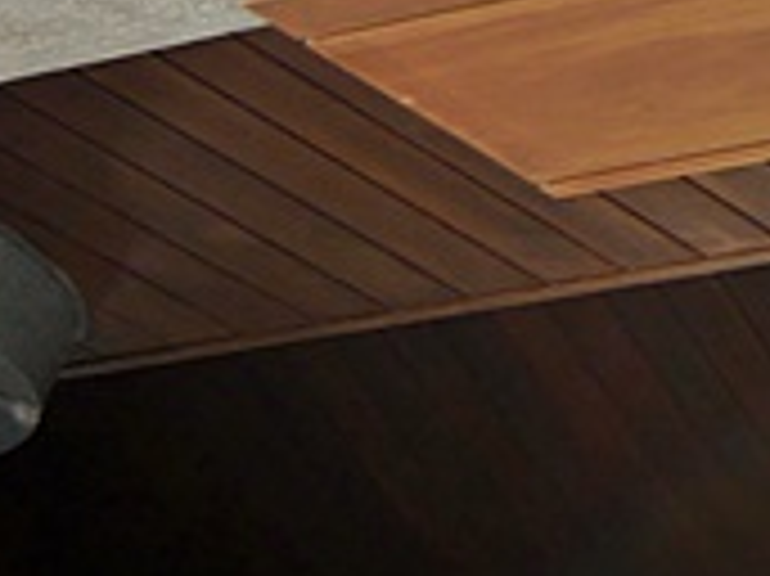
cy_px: -929
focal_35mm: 164
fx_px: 3645
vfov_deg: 8.1
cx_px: 2202
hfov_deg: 9.7
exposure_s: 1/500
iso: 200
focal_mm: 14
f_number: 3.5
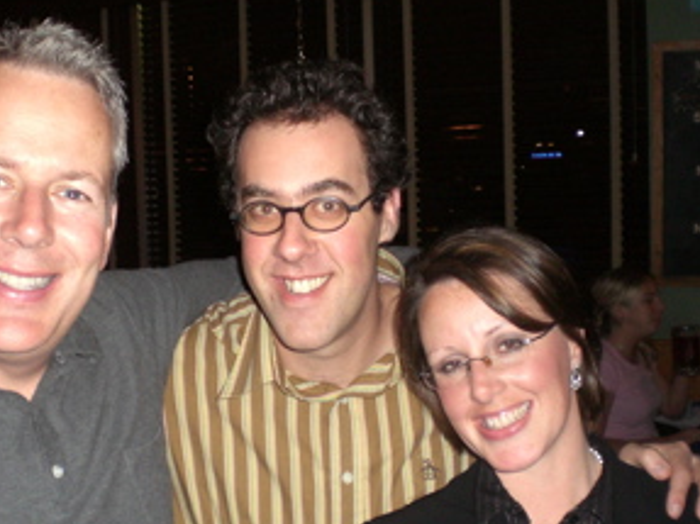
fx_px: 1071
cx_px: 310
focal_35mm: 53
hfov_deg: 36.1
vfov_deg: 27.5
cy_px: 273
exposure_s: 1/60
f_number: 3.1
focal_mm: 6.3
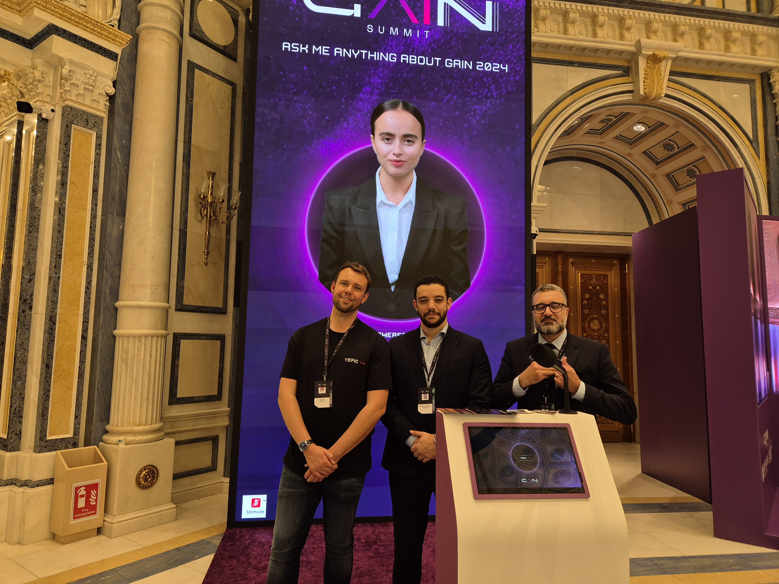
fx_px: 518
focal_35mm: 23
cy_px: 292
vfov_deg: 58.9
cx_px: 390
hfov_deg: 73.9
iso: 125
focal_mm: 5.4
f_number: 1.8
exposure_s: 1/120
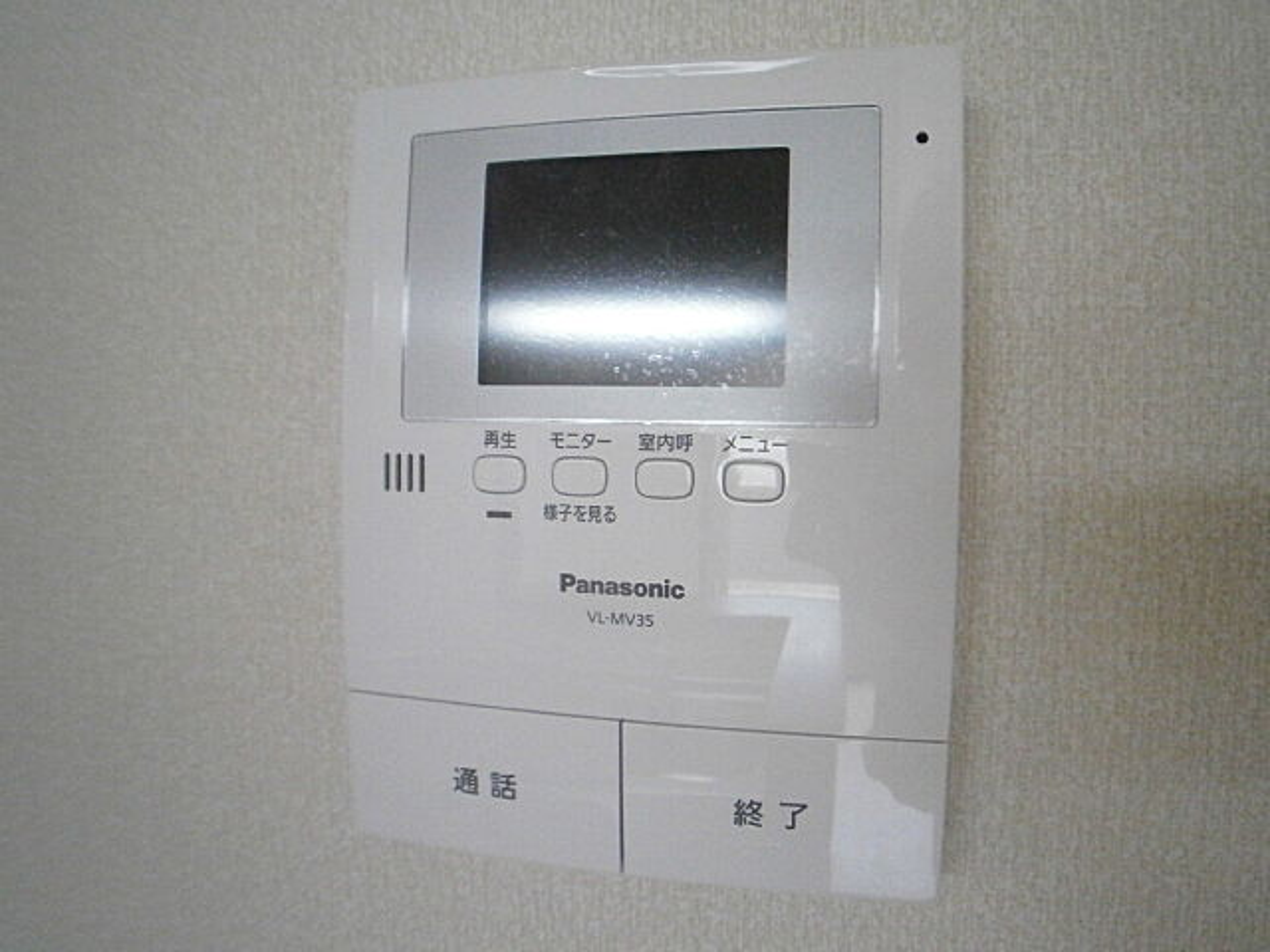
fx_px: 1321
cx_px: 635
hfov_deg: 51.4
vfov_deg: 39.7
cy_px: 476
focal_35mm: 36
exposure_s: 1/80
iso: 800
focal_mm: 6.4
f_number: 3.1
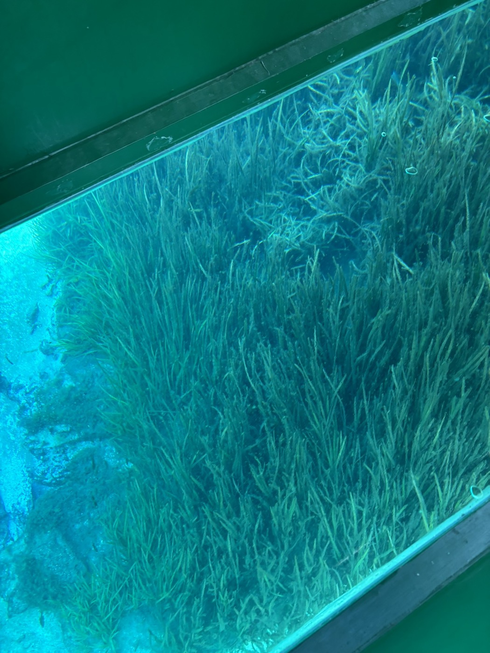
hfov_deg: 53.1
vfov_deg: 67.3
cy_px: 326
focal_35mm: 26
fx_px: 491
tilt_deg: -61.7
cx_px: 245
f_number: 1.6
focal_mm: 5.96
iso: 125
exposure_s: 1/64
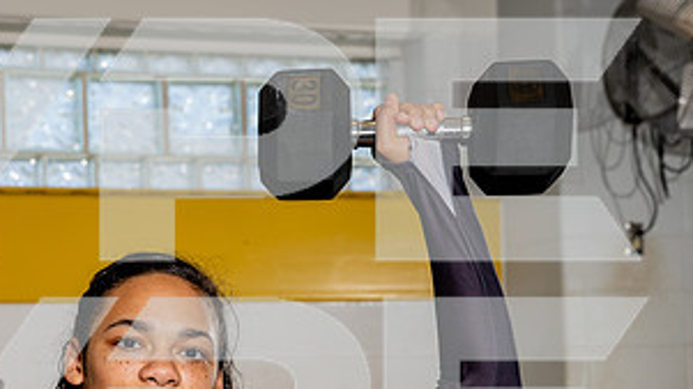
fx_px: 1708
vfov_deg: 12.8
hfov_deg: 22.4
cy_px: 420
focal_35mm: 93
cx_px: 62
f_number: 5.6
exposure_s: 1/200
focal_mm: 46
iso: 200
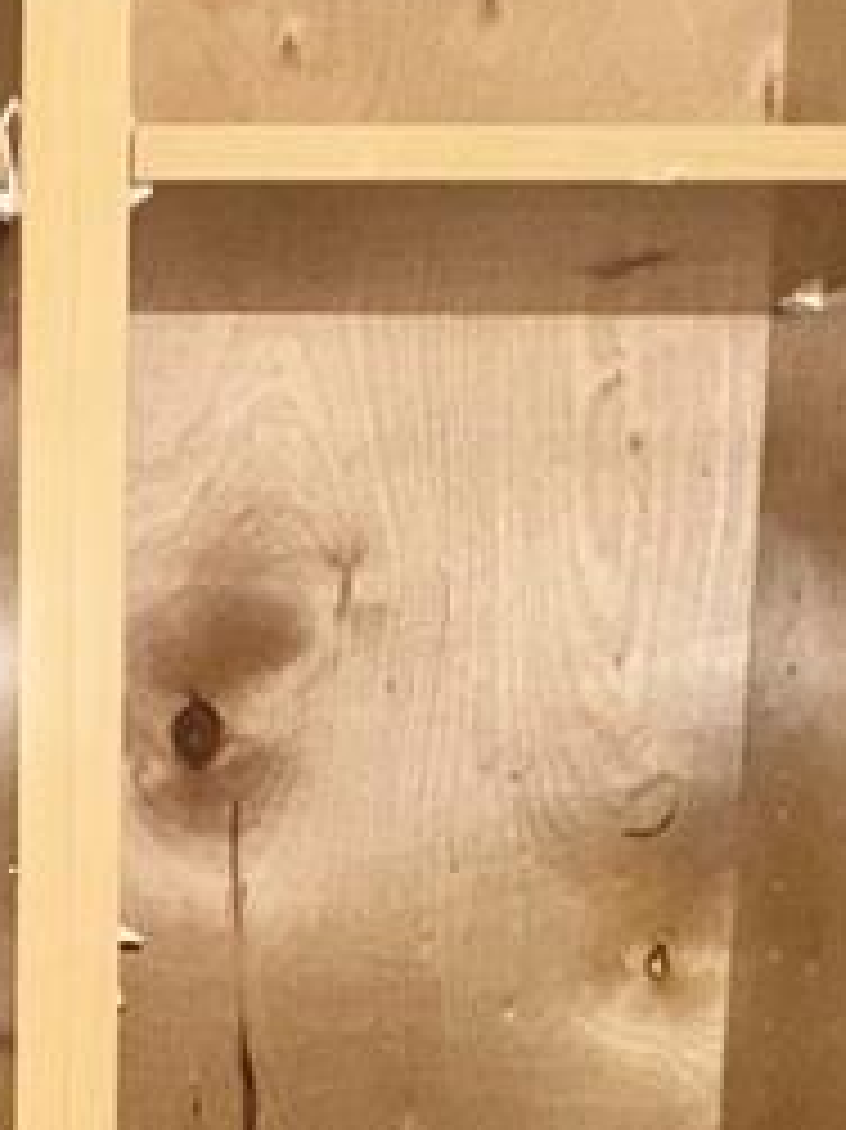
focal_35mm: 67
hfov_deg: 20.7
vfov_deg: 28.1
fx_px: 2185
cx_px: -126
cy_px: 981
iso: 125
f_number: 2.2
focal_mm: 2.22
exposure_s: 1/60
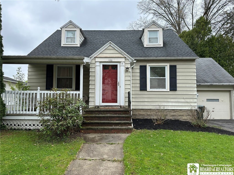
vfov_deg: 56.8
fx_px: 162
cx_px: 117
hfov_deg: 71.6
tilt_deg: +3.3
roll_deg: -1.0
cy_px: 88
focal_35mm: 24
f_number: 1.78
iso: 80
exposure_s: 1/785
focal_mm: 6.86
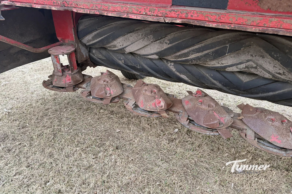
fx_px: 203
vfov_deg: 51.2
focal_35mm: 25
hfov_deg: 71.5
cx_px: 146
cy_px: 87
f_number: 1.78
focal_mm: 6.76
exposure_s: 1/121
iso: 200
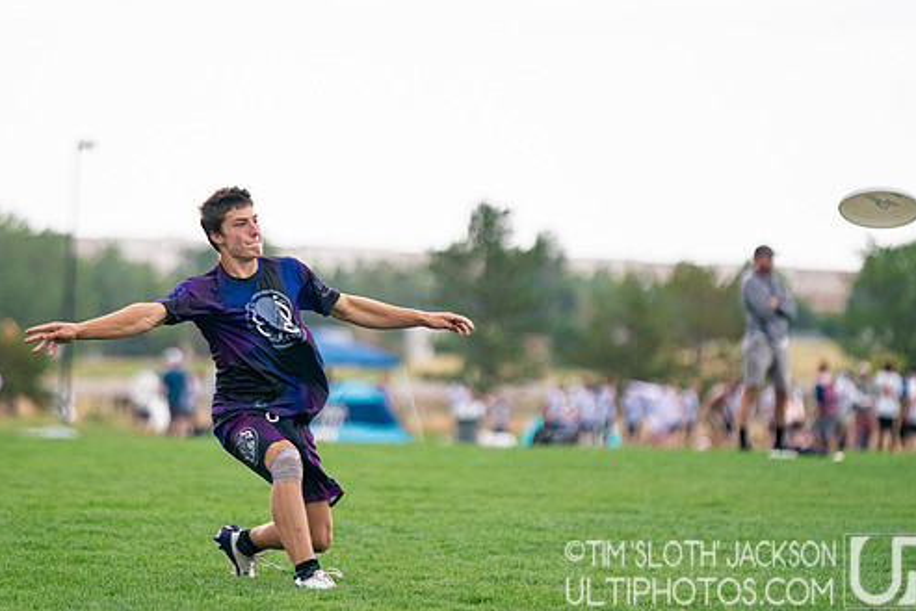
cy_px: 275
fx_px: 7686
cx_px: 363
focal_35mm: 302
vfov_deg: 4.6
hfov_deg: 6.8
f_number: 2.8
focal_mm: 200
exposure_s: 1/2500
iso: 800
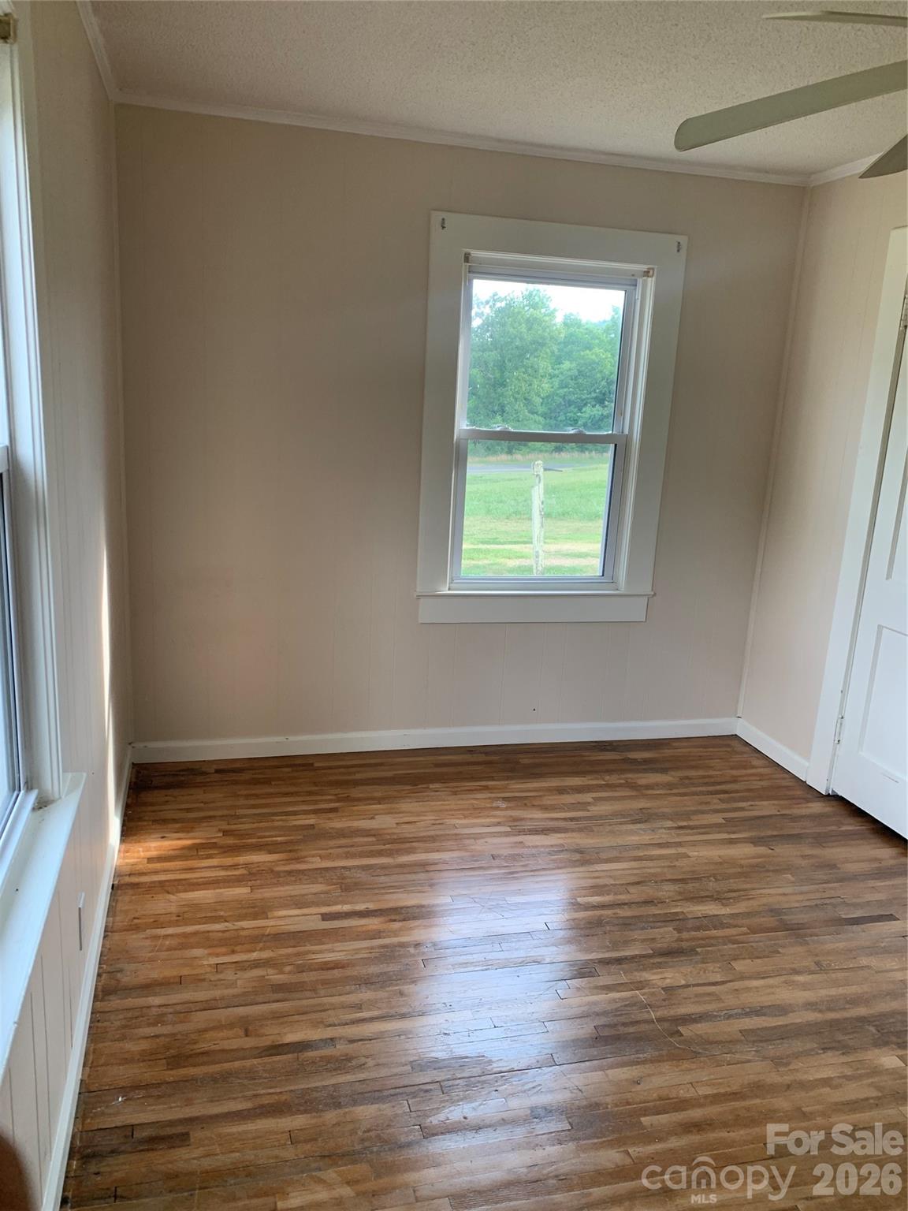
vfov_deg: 67.3
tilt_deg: -11.5
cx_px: 454
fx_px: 909
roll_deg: -2.2
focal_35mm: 26
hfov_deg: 53.1
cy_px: 606
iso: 80
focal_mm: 4.25
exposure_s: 1/121
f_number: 1.8
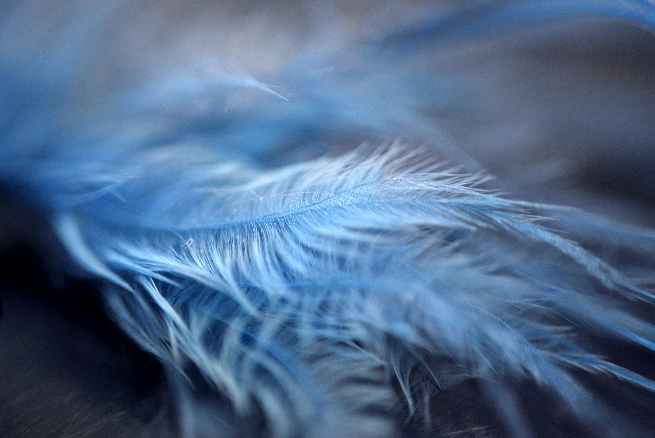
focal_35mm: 72
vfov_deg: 19.0
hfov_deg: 28.0
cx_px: 328
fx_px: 1312
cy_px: 219
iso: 400
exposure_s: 1/15
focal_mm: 48
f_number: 5.6
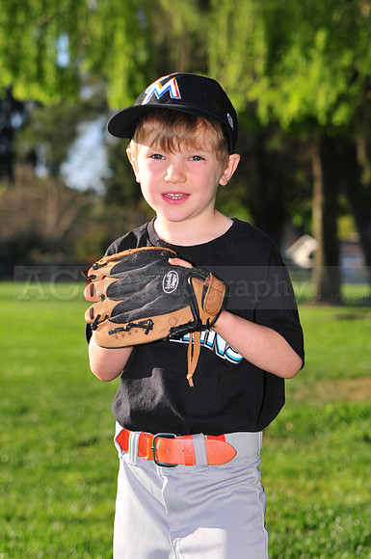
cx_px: 186
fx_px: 1744
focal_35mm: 112
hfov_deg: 12.1
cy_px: 280
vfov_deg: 18.2
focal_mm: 75
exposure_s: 1/1000
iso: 200
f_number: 4.5
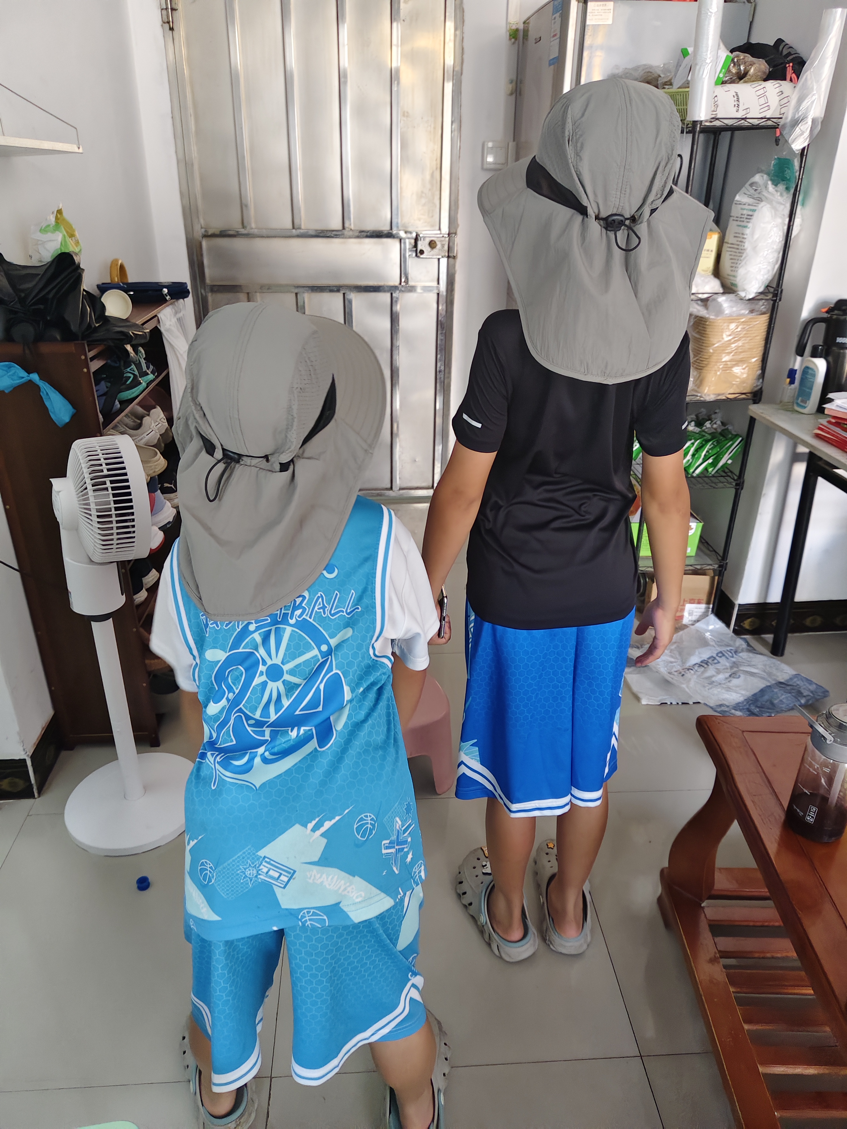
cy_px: 564
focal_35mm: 23
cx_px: 424
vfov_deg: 73.9
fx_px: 750
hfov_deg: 58.9
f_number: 1.88
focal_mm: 5.56
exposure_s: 1/50
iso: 236
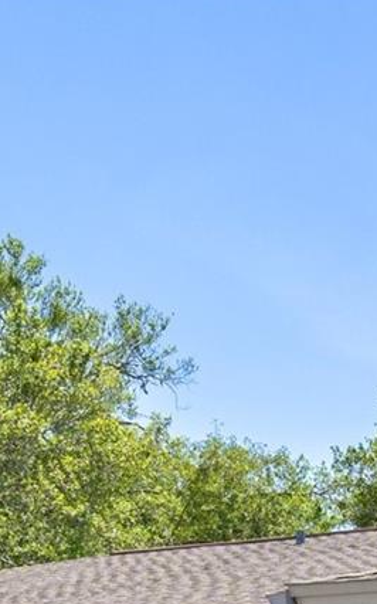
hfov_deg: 14.5
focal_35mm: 88
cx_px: 407
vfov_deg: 21.7
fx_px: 1448
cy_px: 744
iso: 320
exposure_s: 1/250
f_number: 9
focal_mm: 23
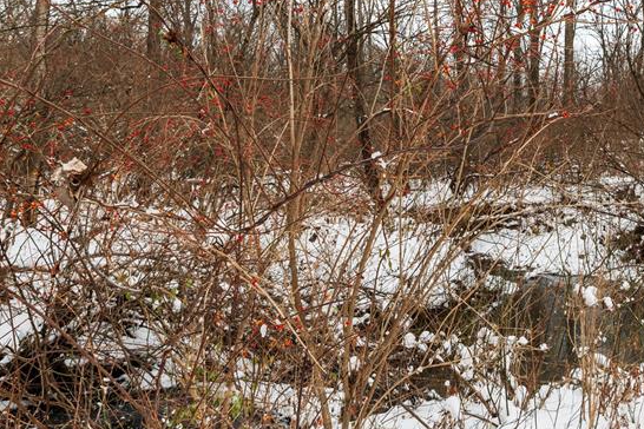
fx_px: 537
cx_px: 413
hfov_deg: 60.9
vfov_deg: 43.0
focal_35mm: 30
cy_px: 143
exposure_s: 1/80
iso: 250
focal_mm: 16
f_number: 9
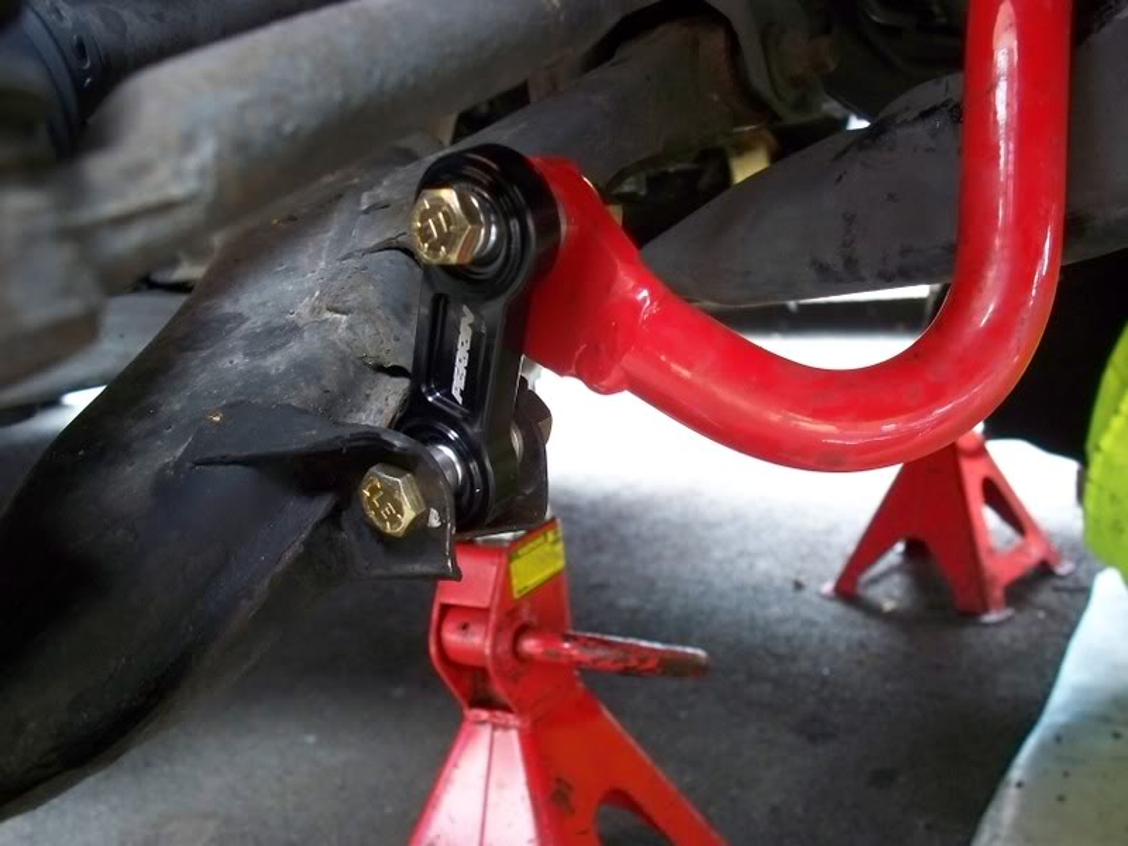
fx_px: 1173
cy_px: 423
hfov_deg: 51.4
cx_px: 564
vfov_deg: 39.7
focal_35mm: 36
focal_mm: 7.54
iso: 400
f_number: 2.8
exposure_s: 1/30
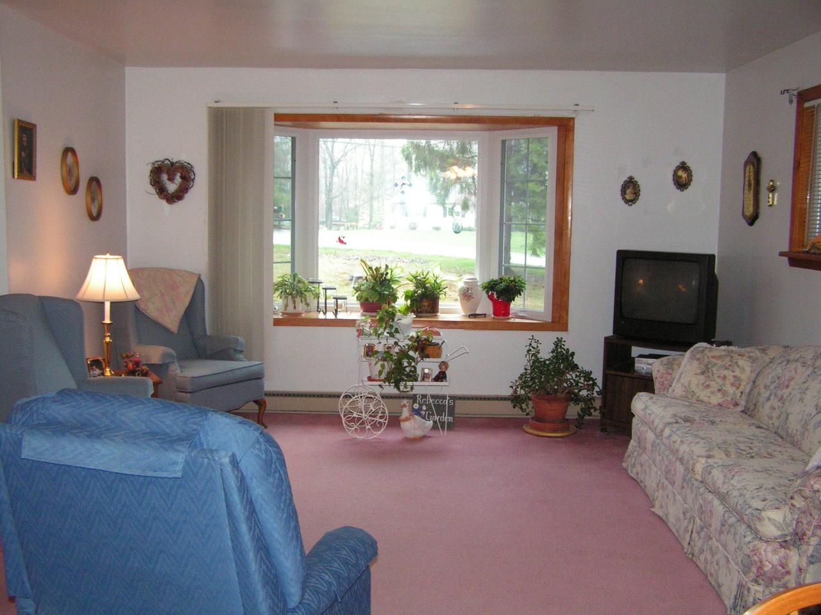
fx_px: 901
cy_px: 308
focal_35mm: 38
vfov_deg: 37.7
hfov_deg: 49.0
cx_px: 410
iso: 200
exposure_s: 1/40
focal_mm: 6.3
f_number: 2.8
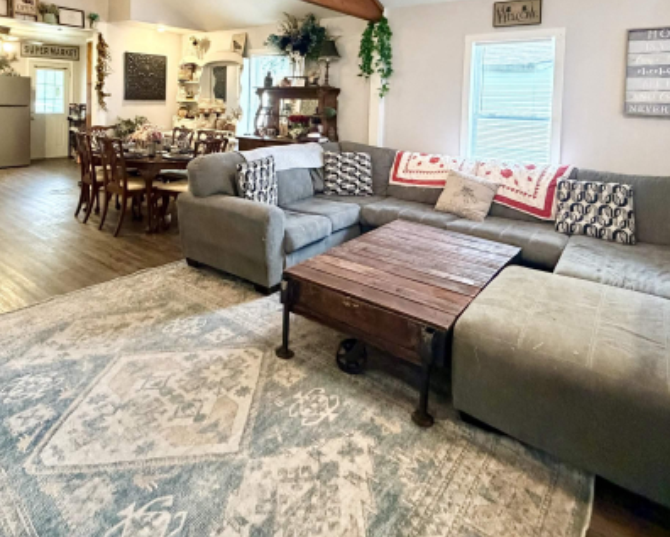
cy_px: 115
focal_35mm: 23
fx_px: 456
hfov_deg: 72.3
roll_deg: -1.4
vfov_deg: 56.9
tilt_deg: -2.2
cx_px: 294
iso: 640
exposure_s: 1/60
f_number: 2.2
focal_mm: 2.22
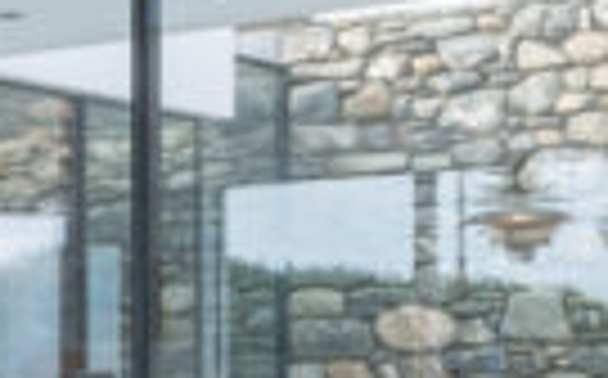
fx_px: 2218
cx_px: -387
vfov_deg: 9.6
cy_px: 418
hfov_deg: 14.3
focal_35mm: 134
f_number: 13
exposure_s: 1/20
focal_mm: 17
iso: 100
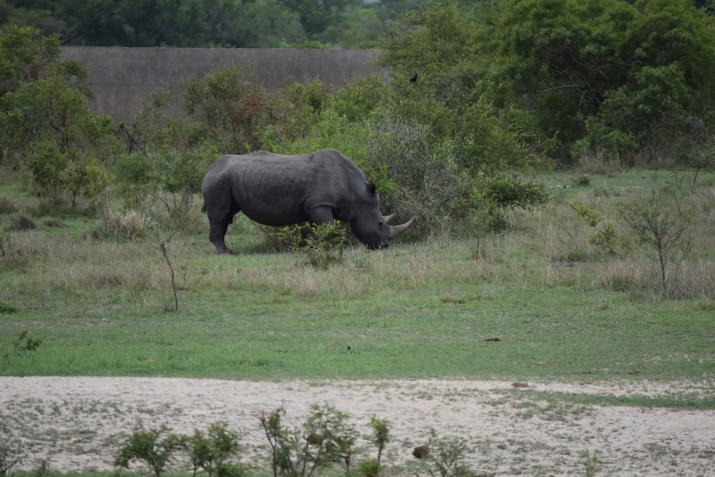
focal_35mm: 450
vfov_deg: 3.1
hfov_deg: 4.6
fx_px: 8938
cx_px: 358
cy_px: 238
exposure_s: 1/1600
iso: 400
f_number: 5.6
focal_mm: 300
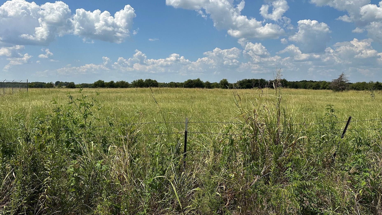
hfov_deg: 66.0
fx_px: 294
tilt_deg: +0.8
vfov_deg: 40.1
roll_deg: +2.8
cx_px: 181
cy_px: 98
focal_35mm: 29
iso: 80
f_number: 1.78
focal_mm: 6.86
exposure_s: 1/7576
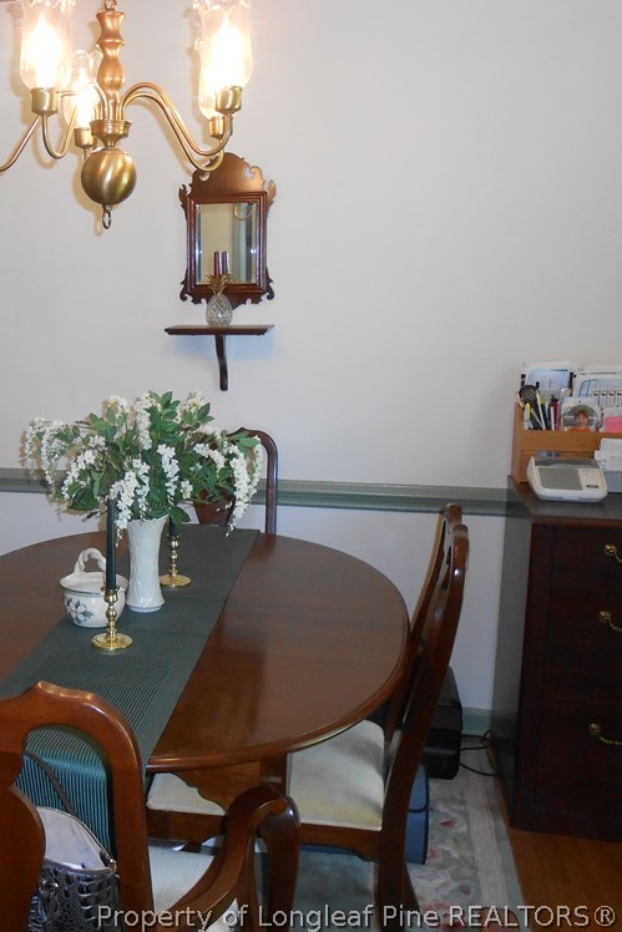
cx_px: 65
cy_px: 459
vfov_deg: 51.9
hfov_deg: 34.0
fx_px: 958
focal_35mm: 37
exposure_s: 1/25
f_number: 3.5
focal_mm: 4.6
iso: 250
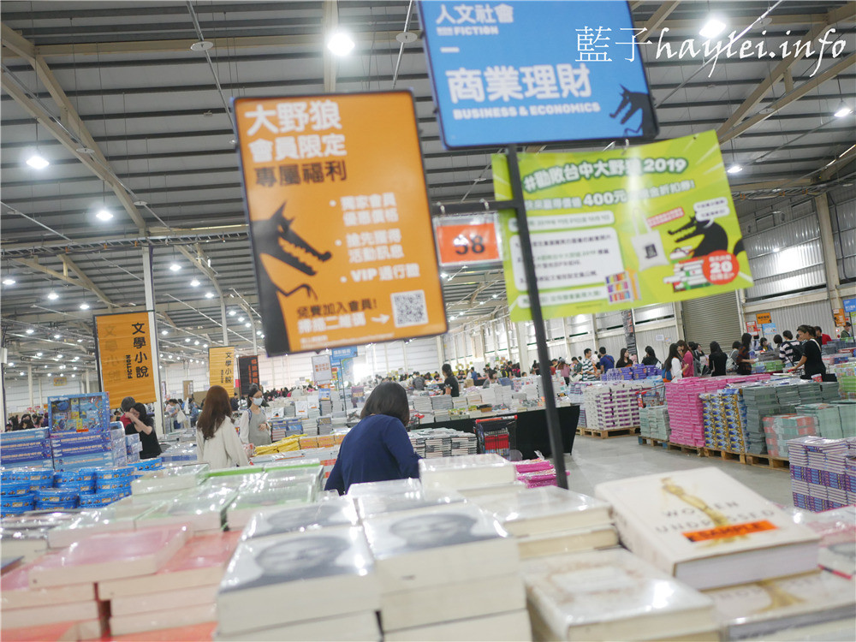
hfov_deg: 60.0
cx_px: 428
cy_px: 321
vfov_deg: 46.8
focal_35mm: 30
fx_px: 742
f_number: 1.7
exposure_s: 1/60
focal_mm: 15
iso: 1000
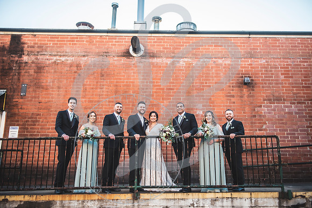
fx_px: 297
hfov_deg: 55.4
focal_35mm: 34
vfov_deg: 38.6
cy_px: 104
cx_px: 157
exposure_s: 1/160
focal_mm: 34
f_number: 2.8
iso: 100
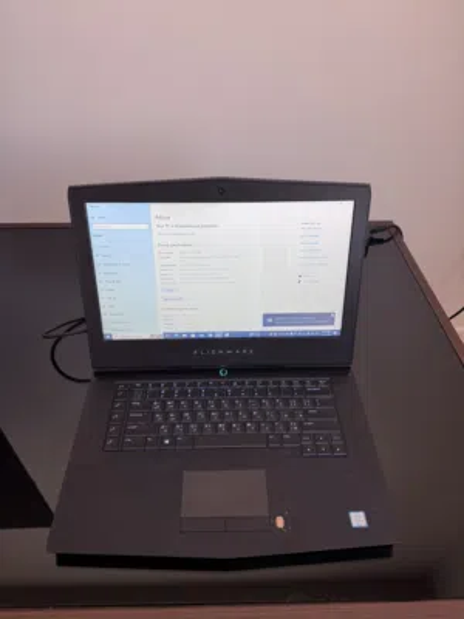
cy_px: 310
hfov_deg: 56.8
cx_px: 232
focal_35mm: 24
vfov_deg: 71.6
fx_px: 429
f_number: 1.78
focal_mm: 6.76
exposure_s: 1/121
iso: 200
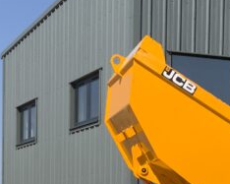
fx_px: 844
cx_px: 127
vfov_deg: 12.0
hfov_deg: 15.5
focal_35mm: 124
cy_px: 253
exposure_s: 1/2227
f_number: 1.8
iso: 20
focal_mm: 3
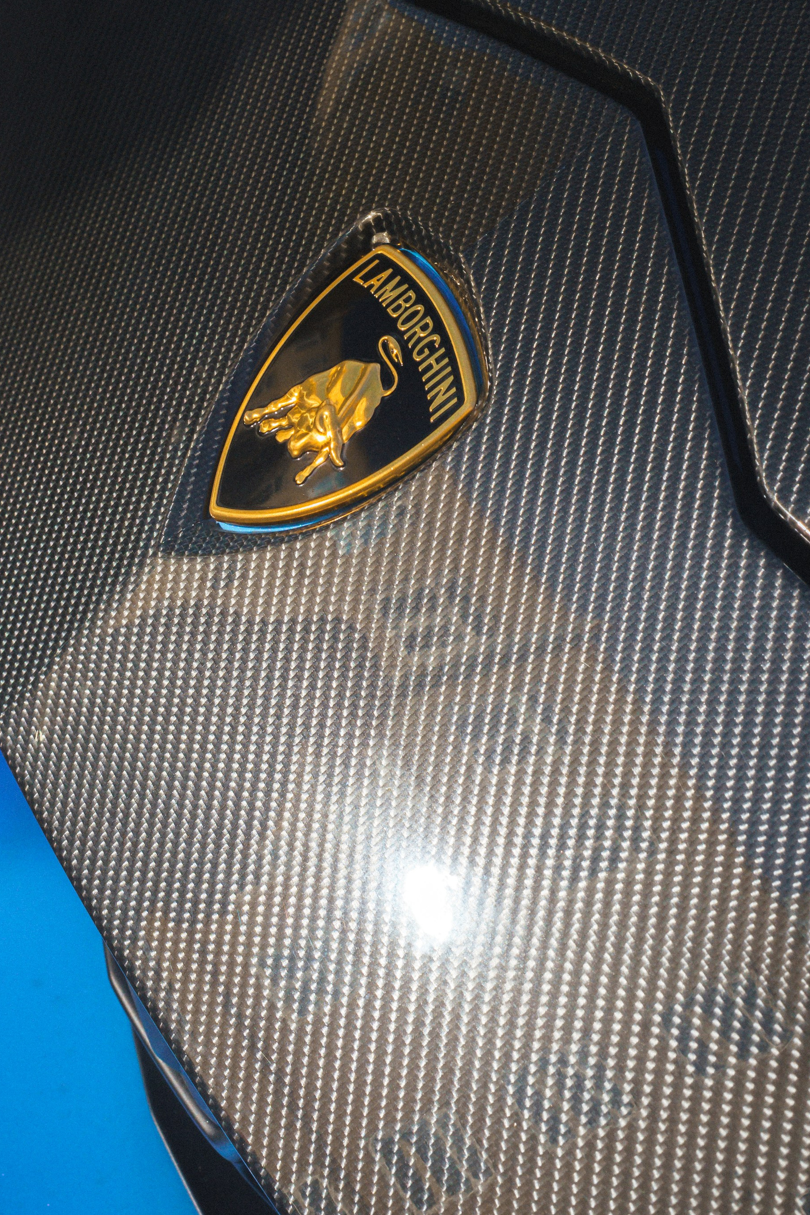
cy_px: 368
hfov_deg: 18.2
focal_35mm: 75
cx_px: 311
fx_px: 2531
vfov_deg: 26.8
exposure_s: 1/125
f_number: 14
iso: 1000
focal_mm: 50
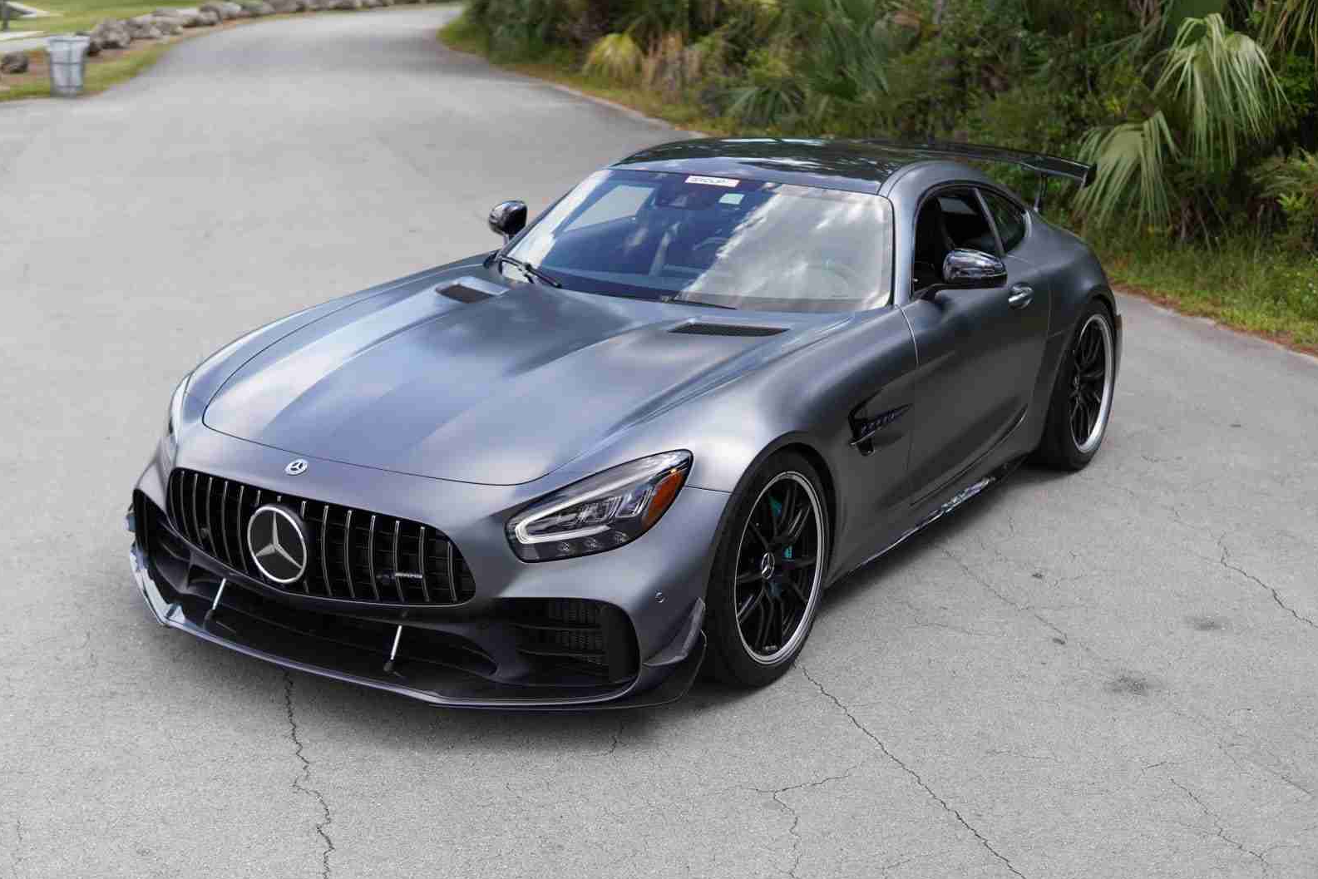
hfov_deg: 42.7
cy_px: 433
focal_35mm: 46
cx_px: 657
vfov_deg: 29.2
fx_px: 1684
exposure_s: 1/1600
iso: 100
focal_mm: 30
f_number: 2
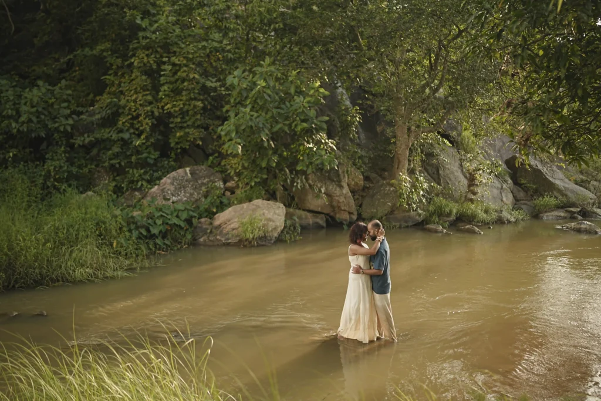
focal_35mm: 35
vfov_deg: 37.9
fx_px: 584
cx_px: 300
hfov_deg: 54.4
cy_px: 200
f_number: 1.4
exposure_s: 1/100
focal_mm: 35
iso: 125
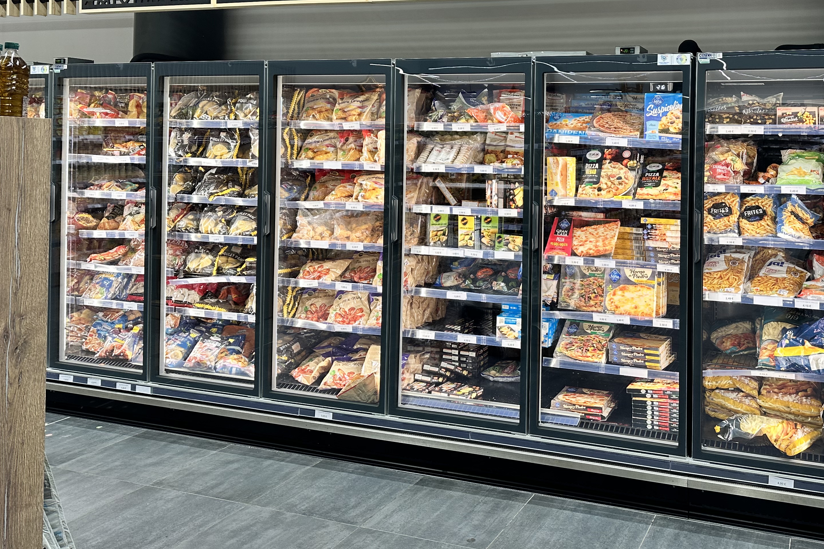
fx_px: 801
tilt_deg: +1.2
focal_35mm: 35
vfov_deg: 37.0
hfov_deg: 53.4
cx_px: 545
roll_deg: -0.4
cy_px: 139
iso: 100
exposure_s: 1/100
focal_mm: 6.86
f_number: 1.78
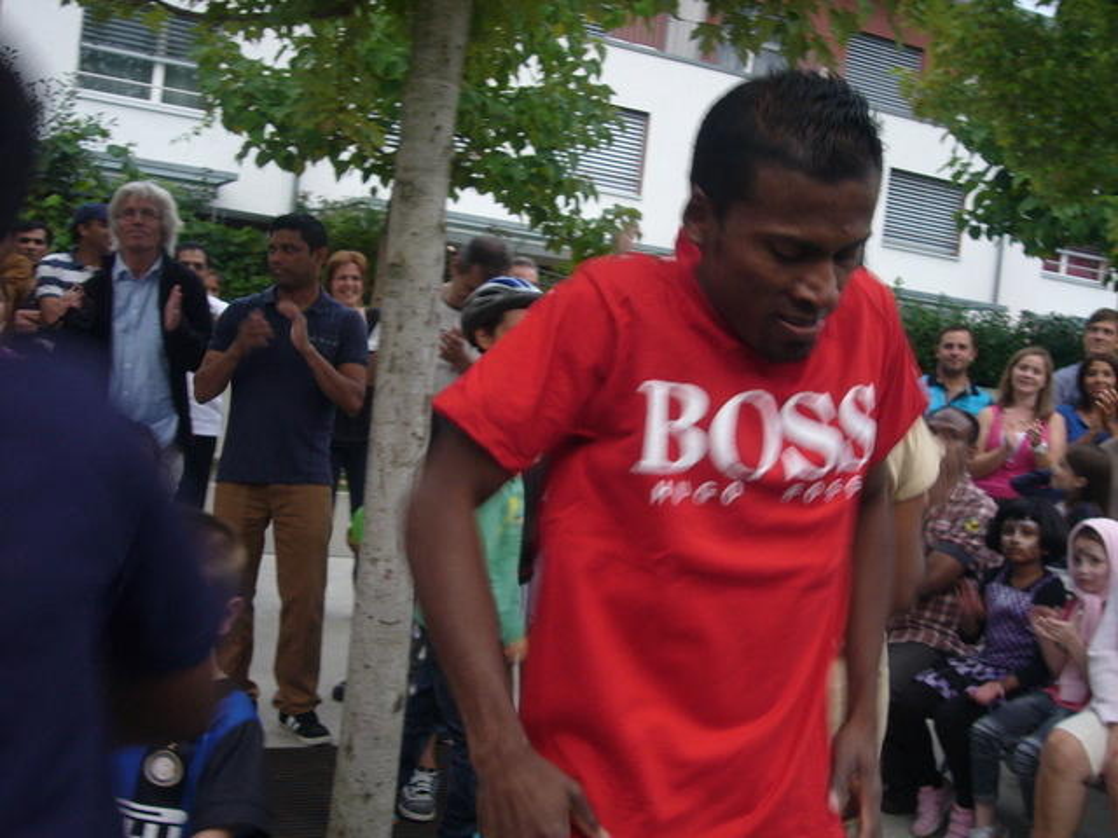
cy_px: 419
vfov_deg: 34.3
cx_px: 559
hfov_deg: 44.8
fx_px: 1356
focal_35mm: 42
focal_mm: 6.9
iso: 100
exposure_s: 1/25
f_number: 3.3
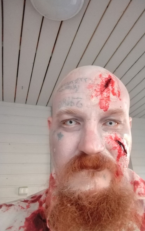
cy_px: 115
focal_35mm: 28
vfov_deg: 66.5
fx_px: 177
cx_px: 88
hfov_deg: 44.3
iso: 385
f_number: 2
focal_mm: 2.79
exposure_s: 1/25
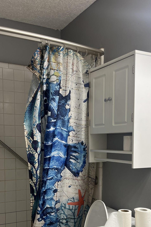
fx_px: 277
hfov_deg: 30.5
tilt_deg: -4.3
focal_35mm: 44
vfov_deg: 43.5
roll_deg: +0.6
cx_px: 81
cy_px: 162
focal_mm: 5.7
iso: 64
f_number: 1.5
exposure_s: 1/60
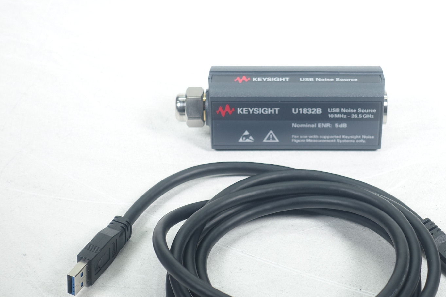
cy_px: 151
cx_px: 298
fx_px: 1301
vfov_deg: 13.0
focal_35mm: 105
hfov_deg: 19.4
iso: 125
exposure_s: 1/100
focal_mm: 25.7
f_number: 4
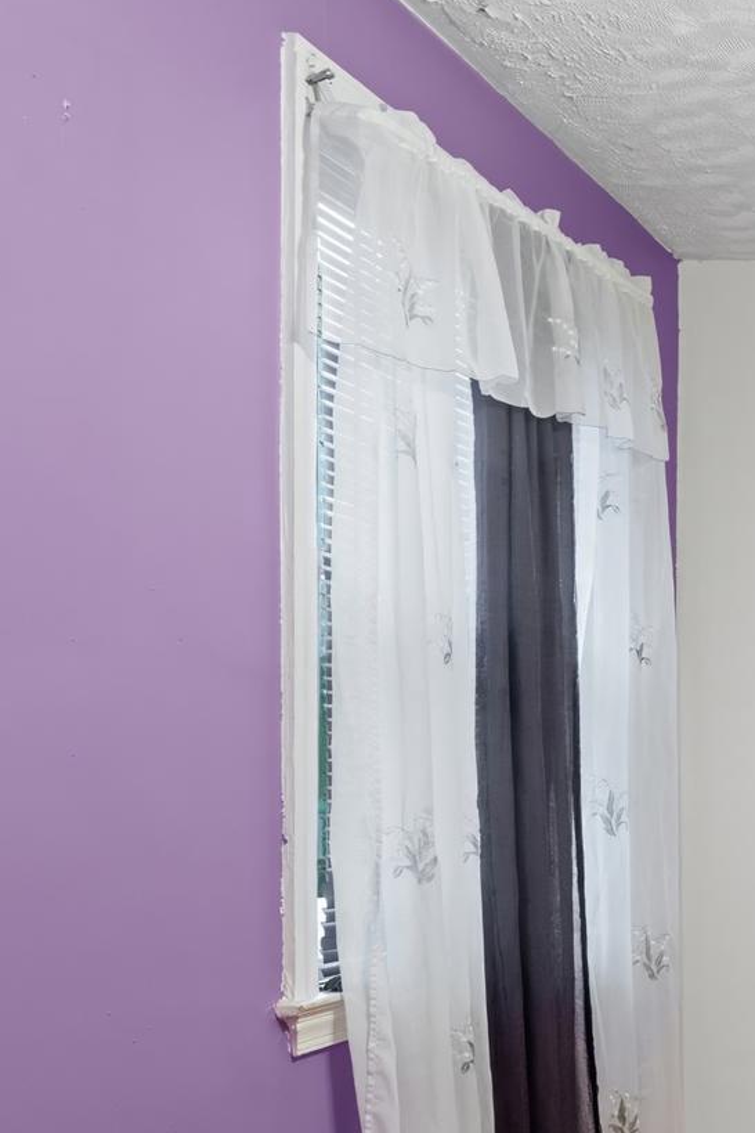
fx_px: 1258
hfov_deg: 23.5
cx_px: 1239
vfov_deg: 47.0
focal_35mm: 40
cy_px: 826
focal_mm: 16
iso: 3200
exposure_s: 1/13
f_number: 7.1
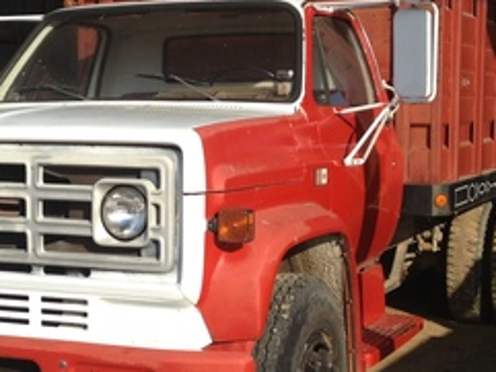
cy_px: 177
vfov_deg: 18.7
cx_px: 237
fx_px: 1133
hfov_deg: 24.7
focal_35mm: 79
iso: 50
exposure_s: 1/1727
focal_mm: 4.28
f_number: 2.4
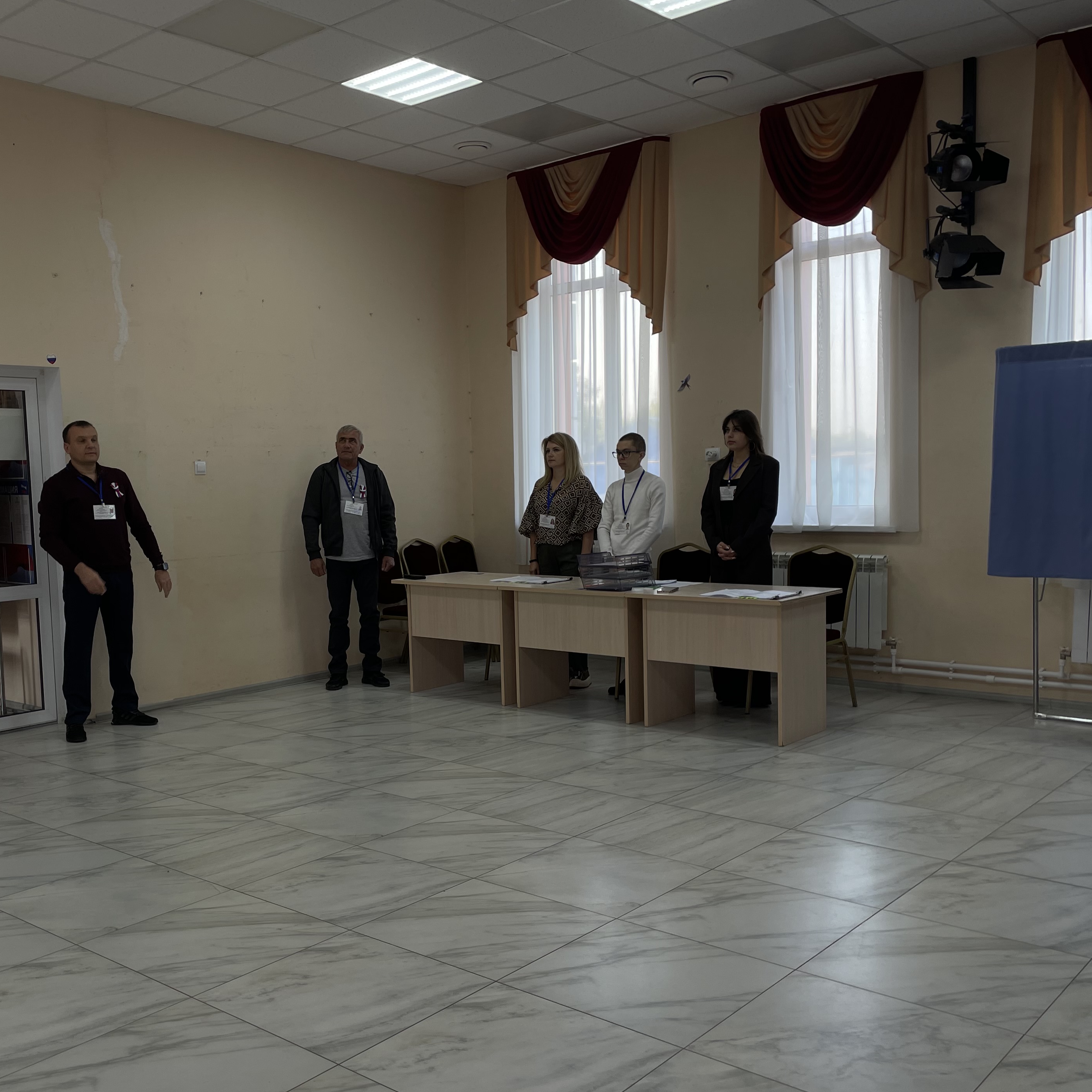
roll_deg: +1.7
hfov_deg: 49.4
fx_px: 1178
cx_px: 432
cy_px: 581
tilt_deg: -5.6
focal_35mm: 33
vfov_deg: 49.7
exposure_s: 1/104
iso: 32
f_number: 1.6
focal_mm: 4.2
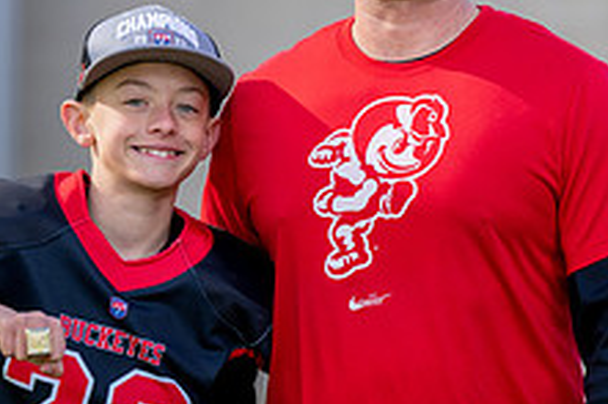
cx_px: 374
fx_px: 5991
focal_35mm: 355
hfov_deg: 5.8
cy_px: 177
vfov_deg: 3.9
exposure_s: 1/500
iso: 100
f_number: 2.8
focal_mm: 135
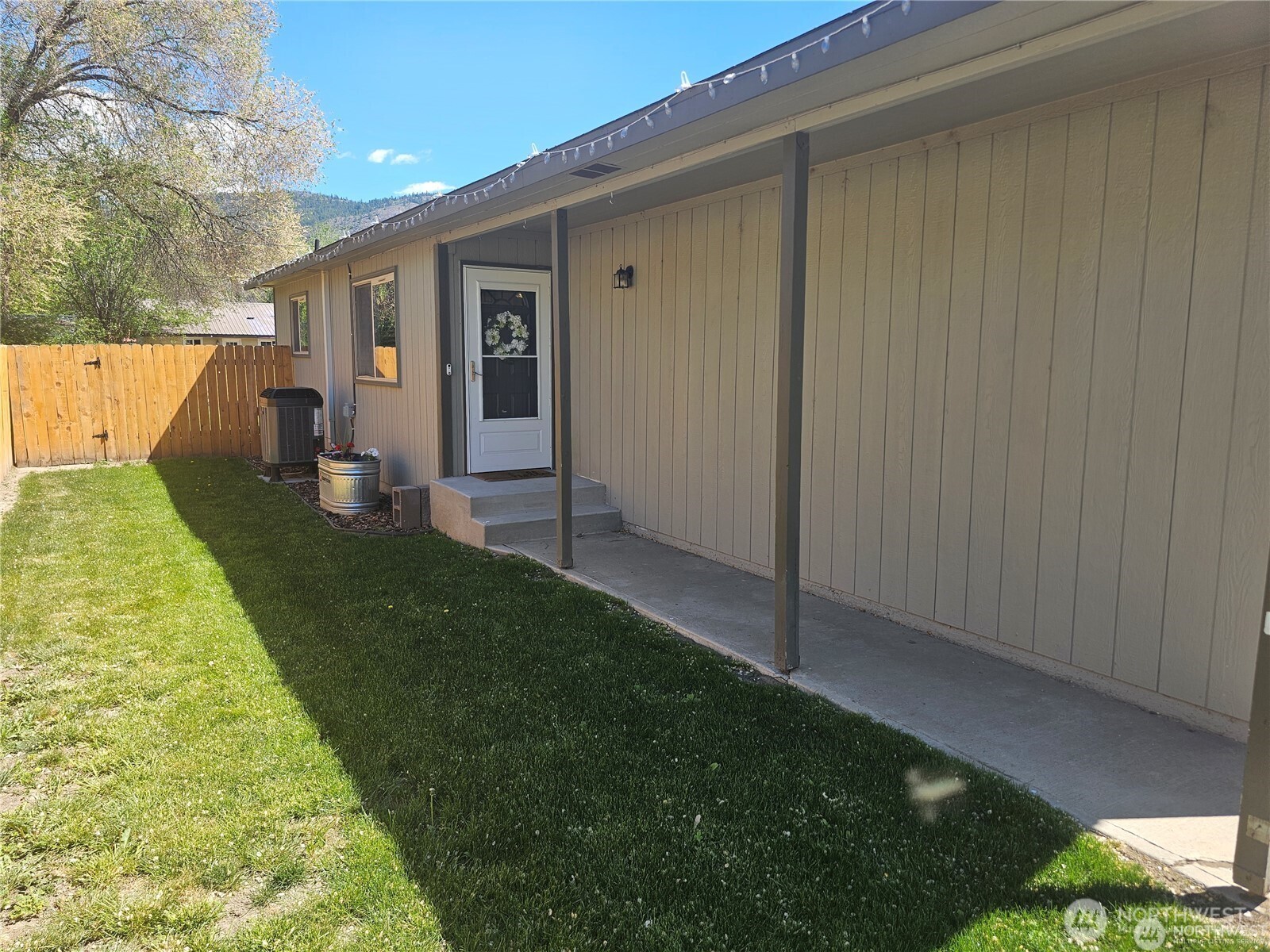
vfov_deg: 58.9
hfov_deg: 73.9
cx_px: 635
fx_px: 844
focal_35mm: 23
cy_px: 476
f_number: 1.7
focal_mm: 6.3
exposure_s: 1/244
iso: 10
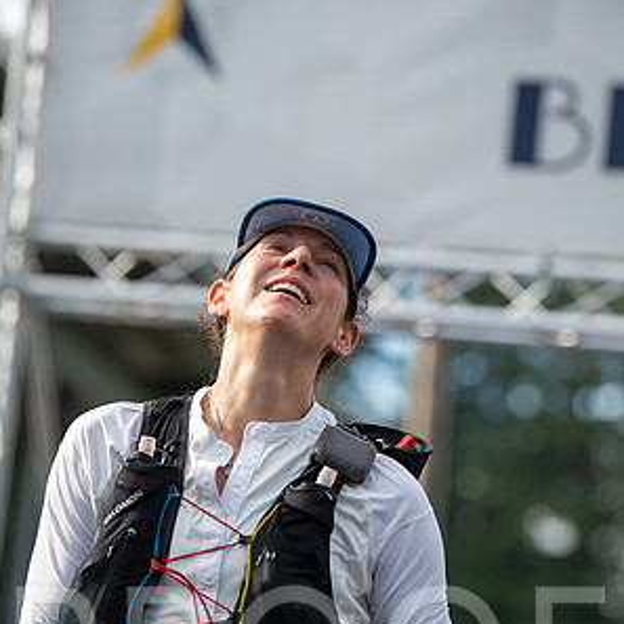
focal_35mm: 180
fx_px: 3671
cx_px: 311
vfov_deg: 9.7
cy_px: 334
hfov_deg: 9.7
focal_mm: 140
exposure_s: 1/640
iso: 140
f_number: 3.5
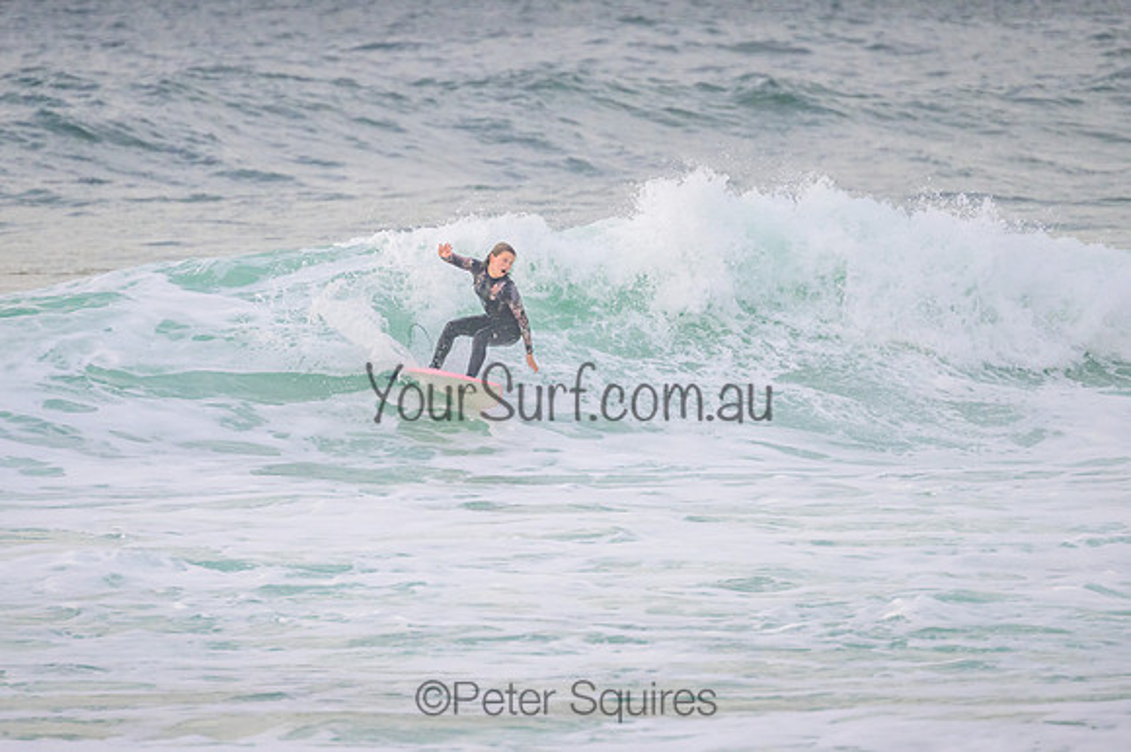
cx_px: 566
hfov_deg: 3.4
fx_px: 18839
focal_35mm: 600
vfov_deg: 2.3
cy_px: 376
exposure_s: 1/2500
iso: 500
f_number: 5.6
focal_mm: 400
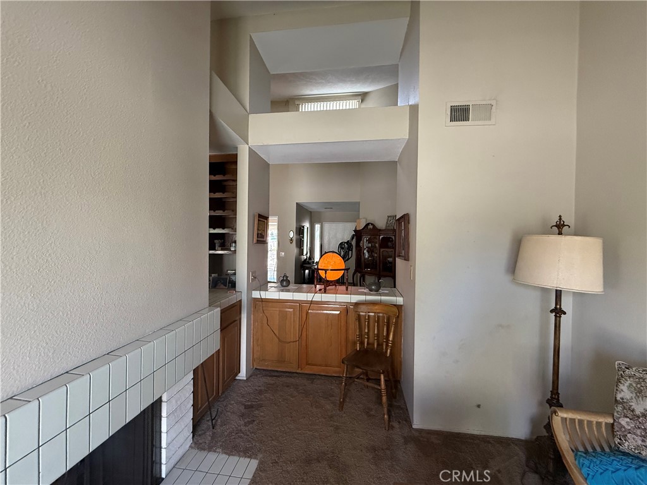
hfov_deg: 102.1
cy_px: 242
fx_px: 262
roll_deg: +0.2
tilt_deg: -0.8
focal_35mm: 14
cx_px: 324
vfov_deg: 85.7
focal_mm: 2.22
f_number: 2.2
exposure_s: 1/120
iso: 500
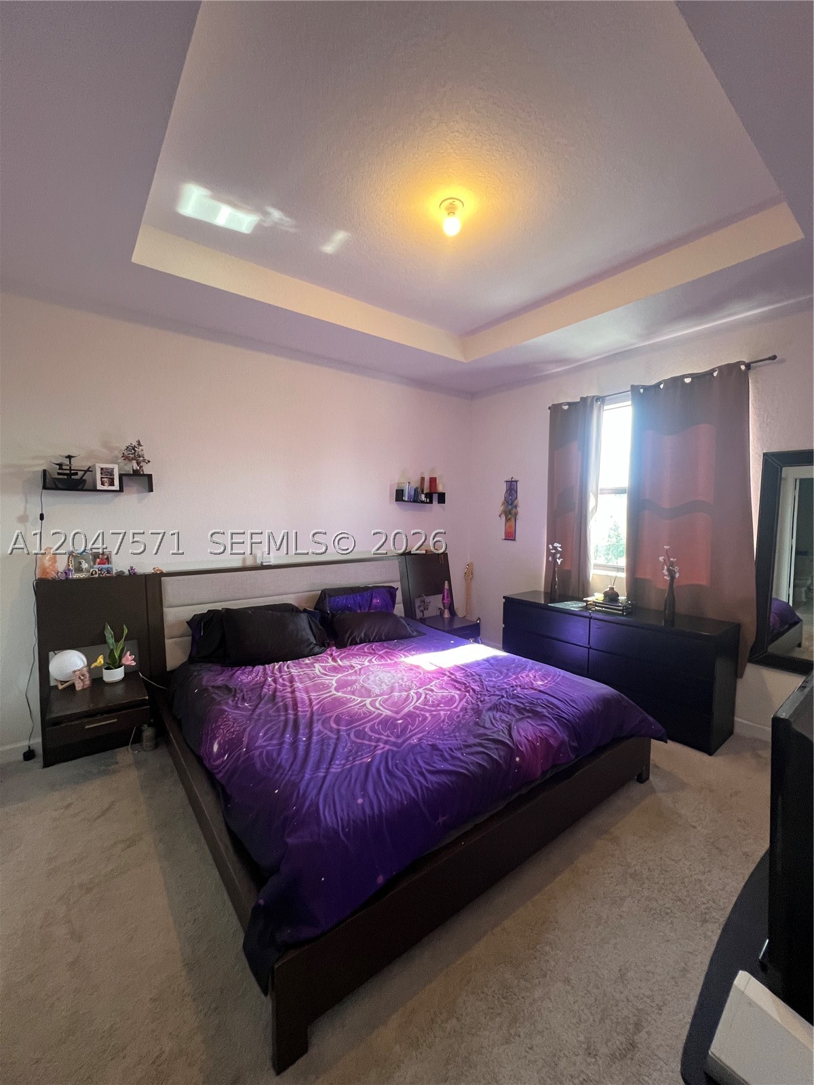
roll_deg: +0.0
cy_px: 542
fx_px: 408
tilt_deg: -2.6
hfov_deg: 89.9
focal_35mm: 13
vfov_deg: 106.2
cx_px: 407
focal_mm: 1.57
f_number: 1.8
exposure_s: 1/60
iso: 200
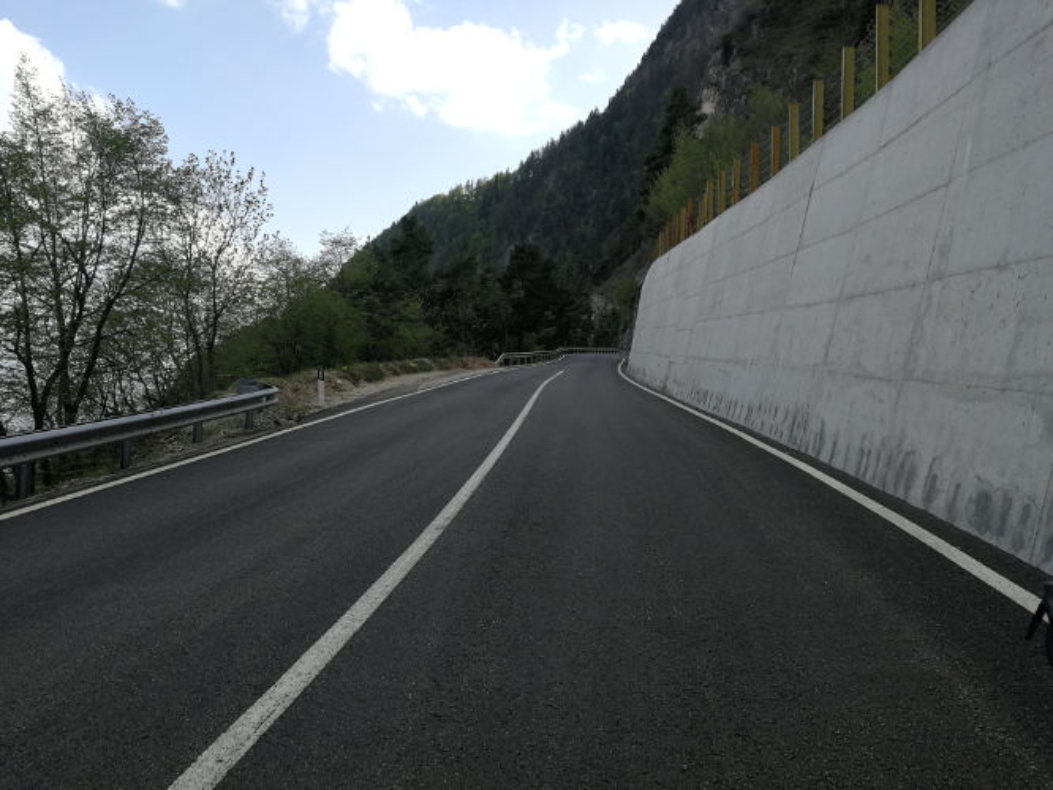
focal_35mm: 27
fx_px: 822
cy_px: 395
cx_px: 526
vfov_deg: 51.4
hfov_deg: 65.3
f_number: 2.2
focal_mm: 4
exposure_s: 1/723
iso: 50
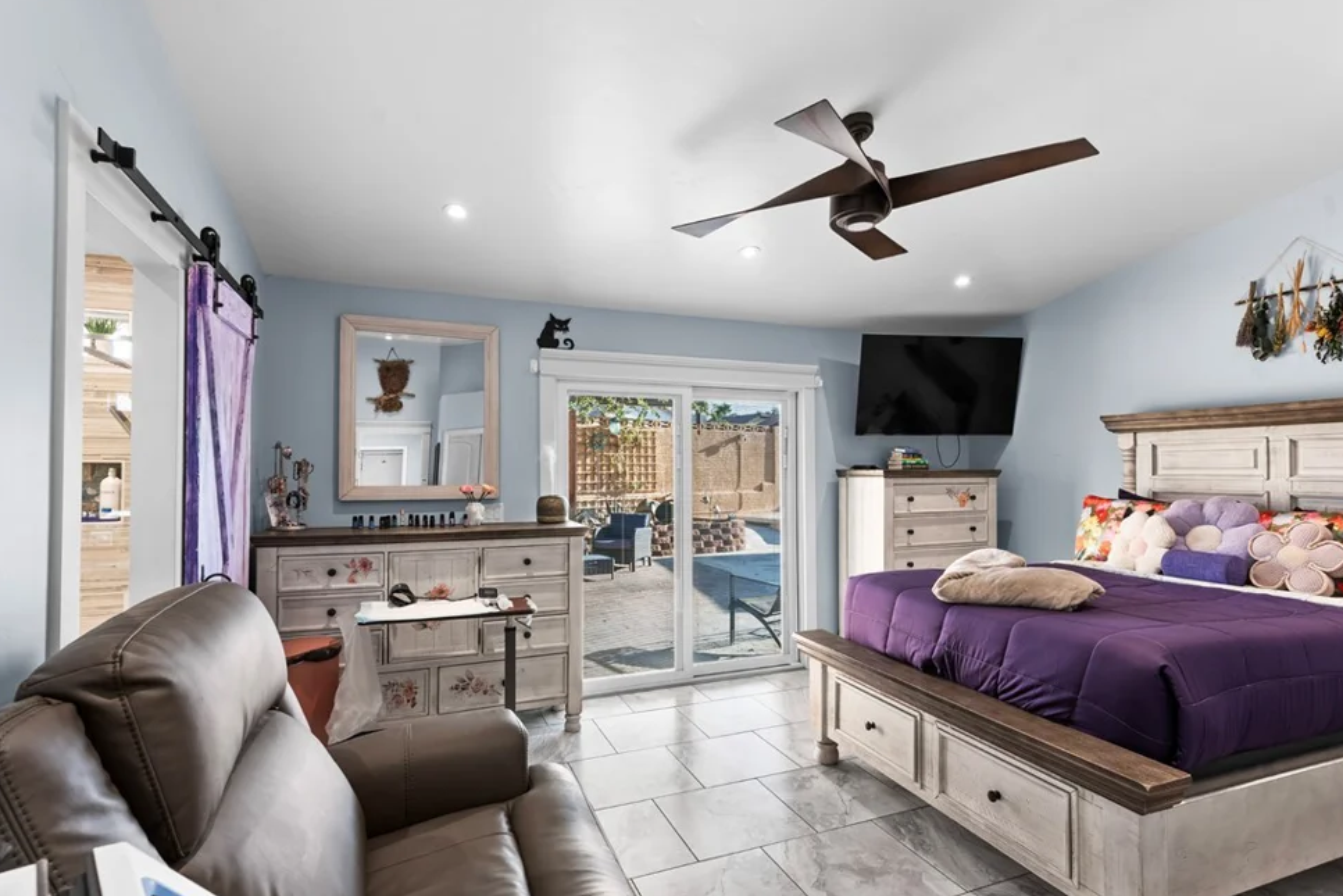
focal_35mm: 18
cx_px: 682
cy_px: 465
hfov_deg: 90.0
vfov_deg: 67.4
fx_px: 672
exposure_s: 1/10
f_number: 8
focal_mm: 17
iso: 400
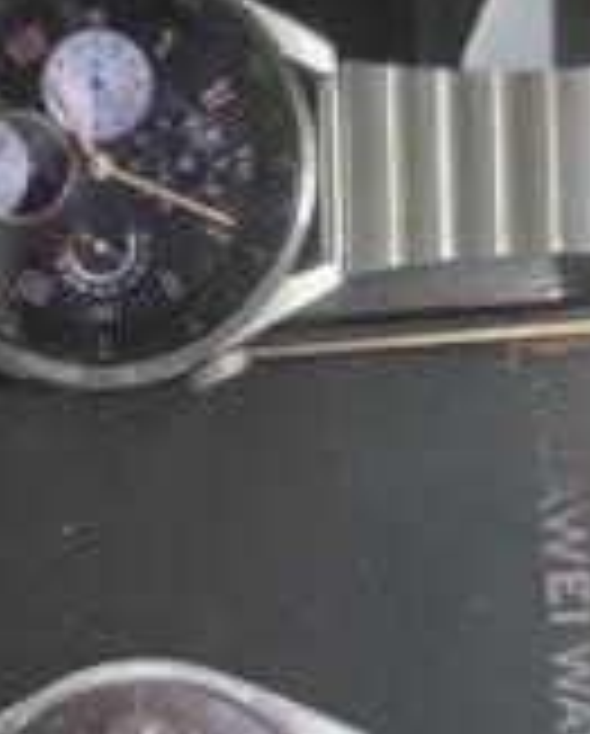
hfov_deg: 27.4
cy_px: 414
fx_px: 1197
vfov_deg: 34.0
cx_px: 162
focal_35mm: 55
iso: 200
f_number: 1.7
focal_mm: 6.3
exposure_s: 1/100
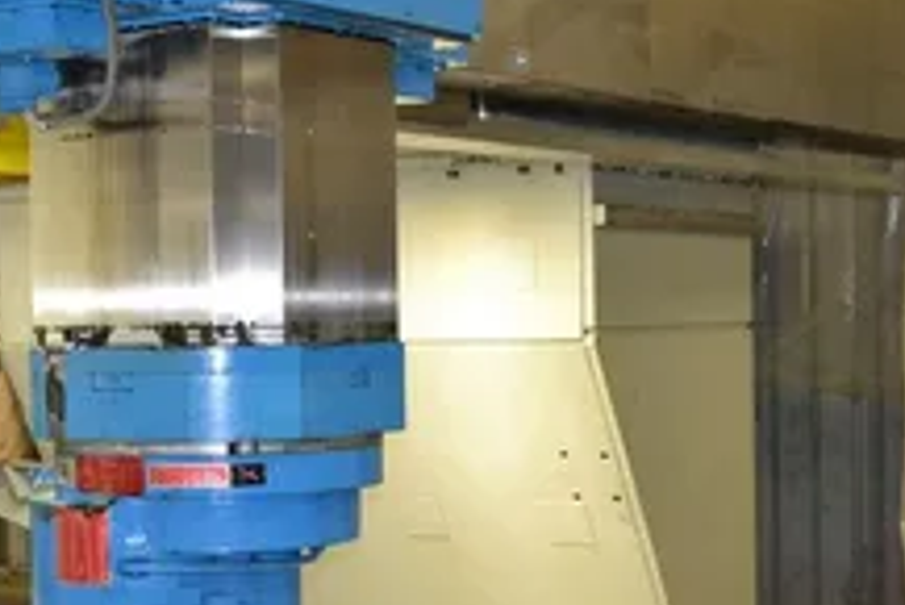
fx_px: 2010
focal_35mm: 80
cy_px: 325
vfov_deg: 17.1
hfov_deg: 25.2
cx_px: 265
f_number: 4.5
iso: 2000
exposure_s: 1/60
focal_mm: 29
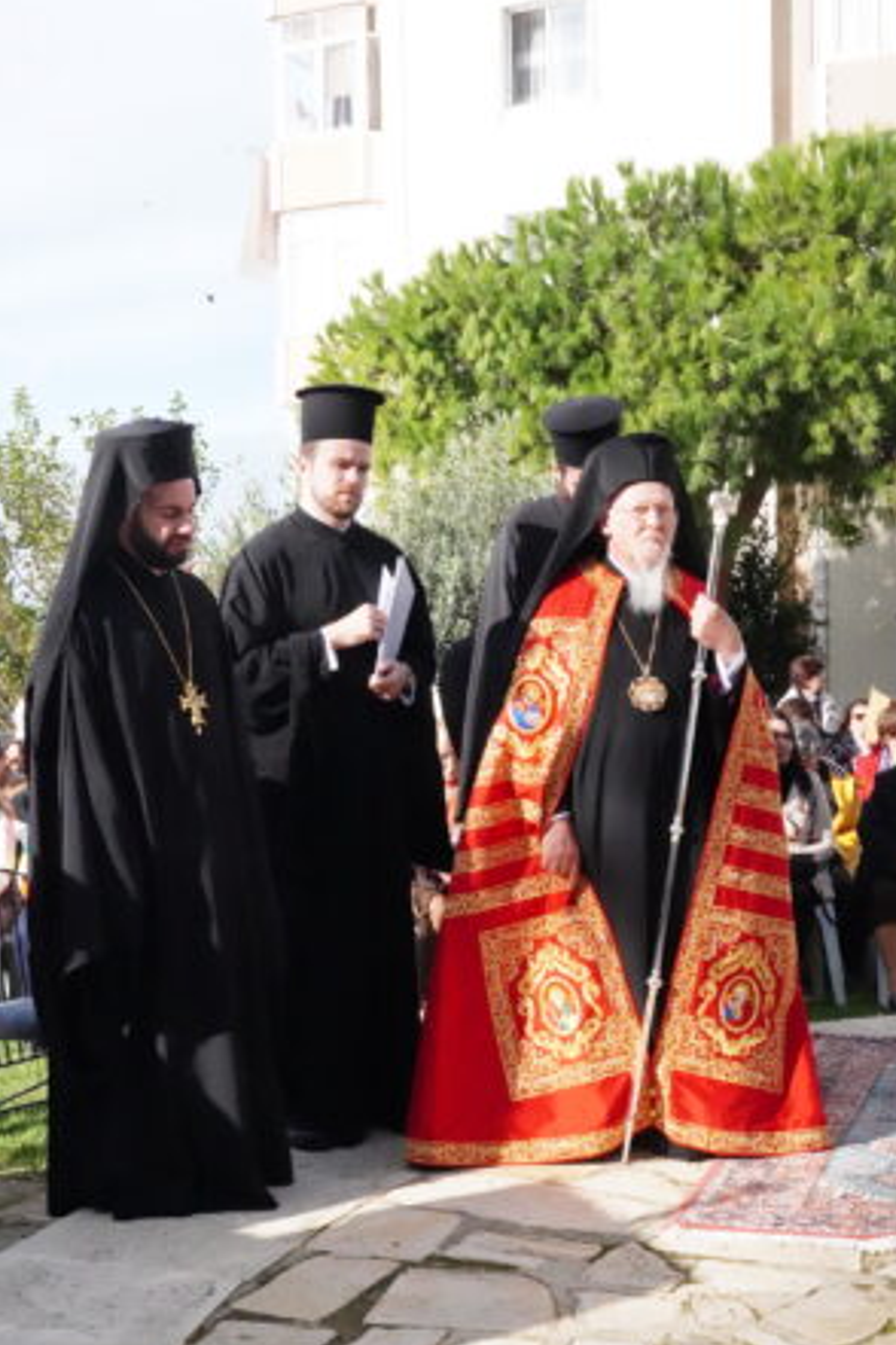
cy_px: 677
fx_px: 1904
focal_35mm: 51
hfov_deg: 26.5
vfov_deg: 38.9
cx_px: 454
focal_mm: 50
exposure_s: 1/4000
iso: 25600
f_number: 22
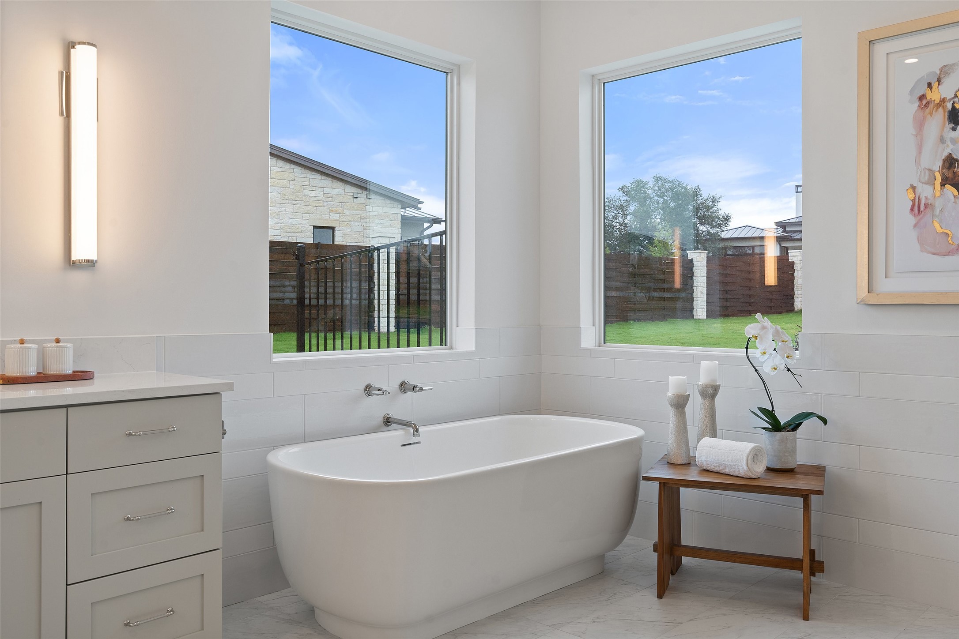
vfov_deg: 43.6
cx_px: 480
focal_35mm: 30
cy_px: 320
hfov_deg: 61.9
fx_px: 799
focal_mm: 30
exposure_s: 1/5
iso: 320
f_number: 9
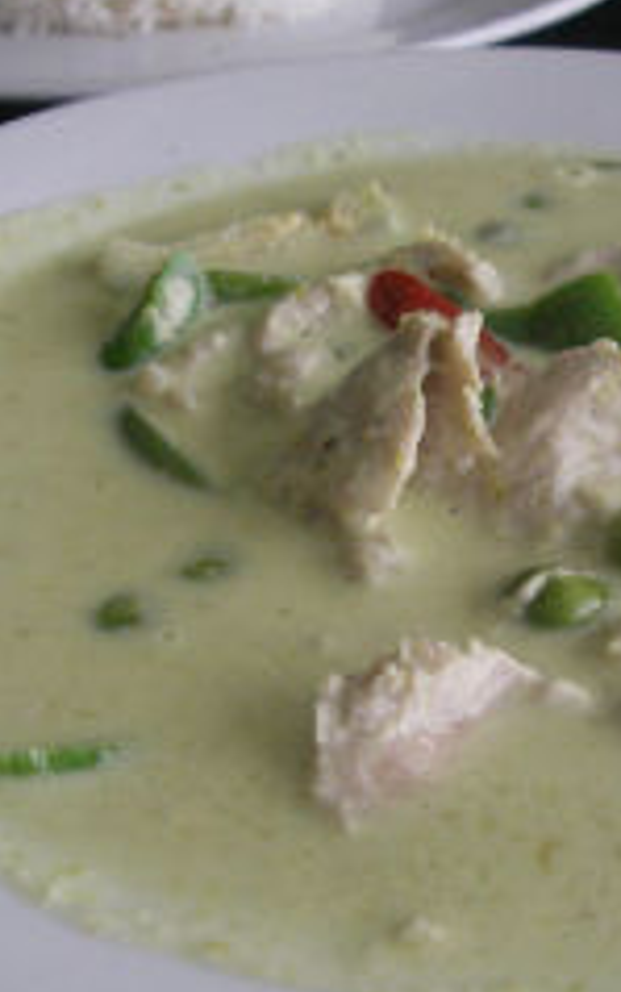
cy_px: 629
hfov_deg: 16.7
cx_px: 456
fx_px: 2110
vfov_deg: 26.4
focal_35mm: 78
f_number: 3.3
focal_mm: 6.3
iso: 160
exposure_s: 1/50
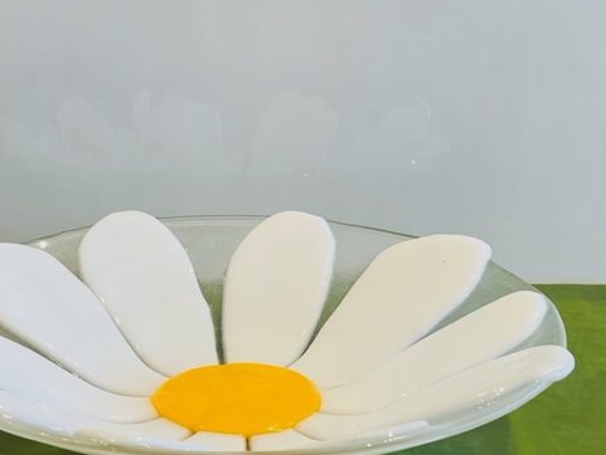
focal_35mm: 101
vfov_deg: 14.6
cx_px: 253
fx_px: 1768
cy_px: 282
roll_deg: -1.1
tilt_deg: -20.0
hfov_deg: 19.4
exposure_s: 1/122
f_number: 2.8
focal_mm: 9
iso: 125
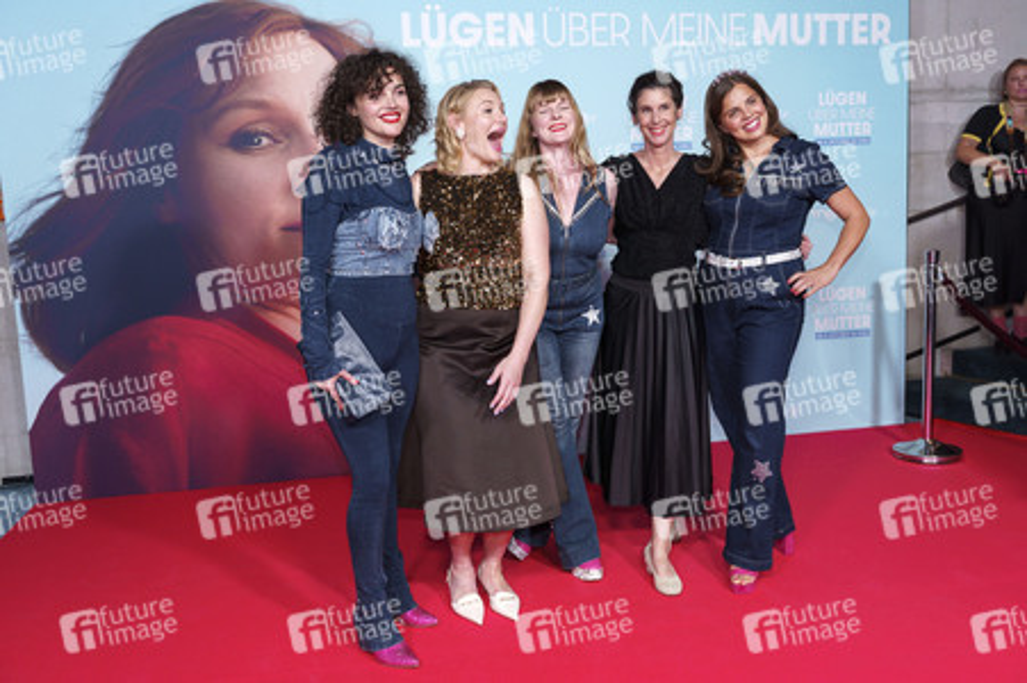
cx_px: 514
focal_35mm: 33
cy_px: 326
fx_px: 953
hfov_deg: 56.6
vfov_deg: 39.4
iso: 800
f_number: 3.2
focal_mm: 32
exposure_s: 1/200
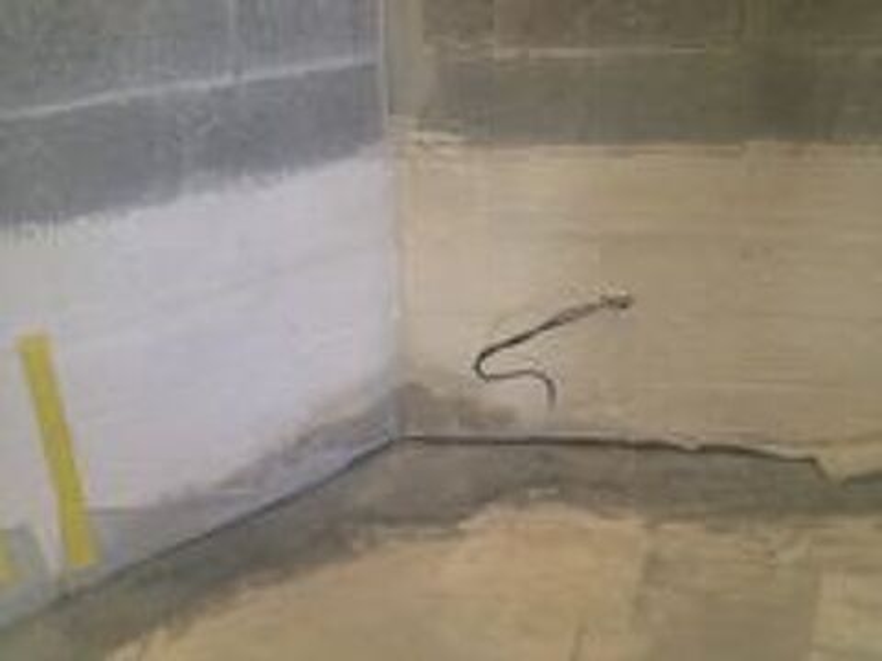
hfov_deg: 52.6
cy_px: 330
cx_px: 441
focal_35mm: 35
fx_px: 892
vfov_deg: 40.7
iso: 100
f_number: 2.4
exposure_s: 1/20
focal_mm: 4.28
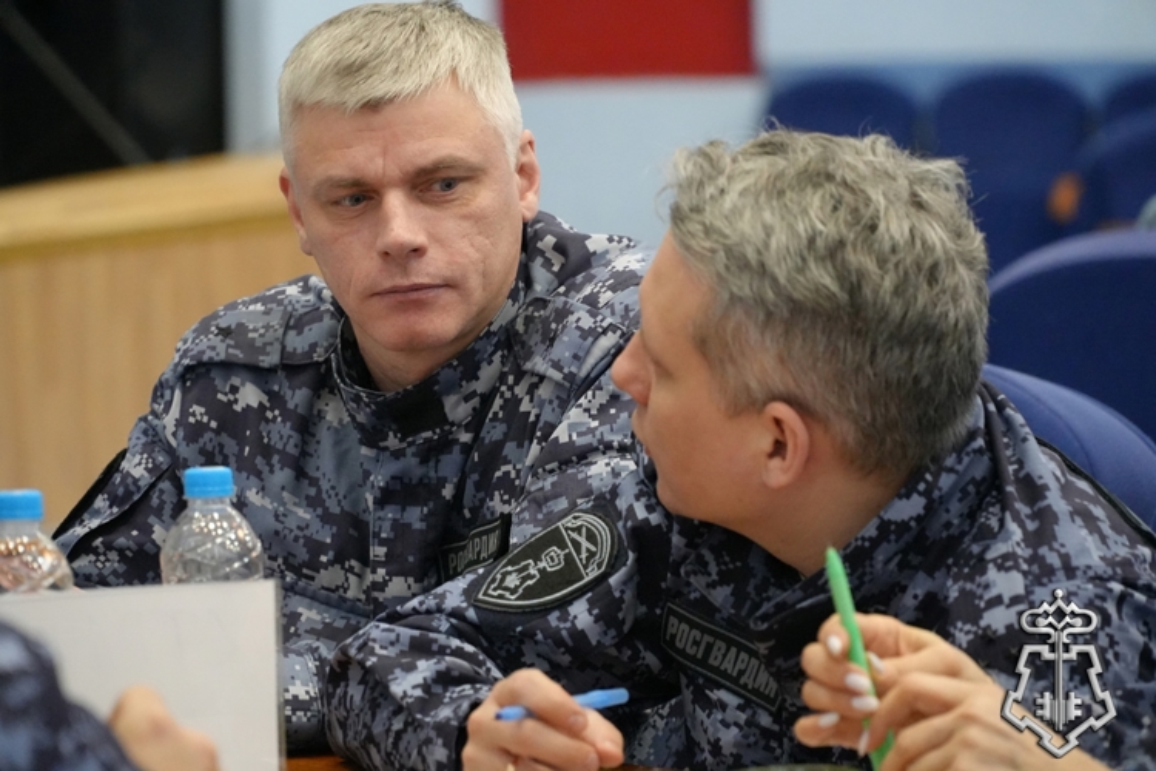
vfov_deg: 8.9
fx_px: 4961
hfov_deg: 13.3
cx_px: 578
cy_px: 386
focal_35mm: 154
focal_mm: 103
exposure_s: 1/160
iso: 4000
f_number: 4
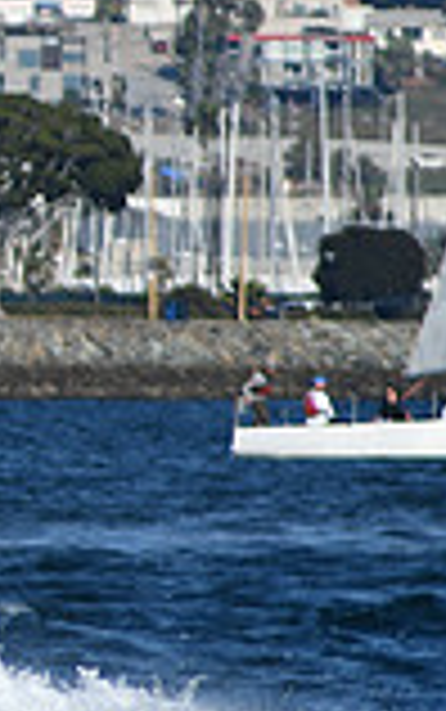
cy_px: 290
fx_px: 32671
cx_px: -649
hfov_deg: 0.8
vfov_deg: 1.2
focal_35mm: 1683
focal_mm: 300
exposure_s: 1/1600
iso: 200
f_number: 7.1
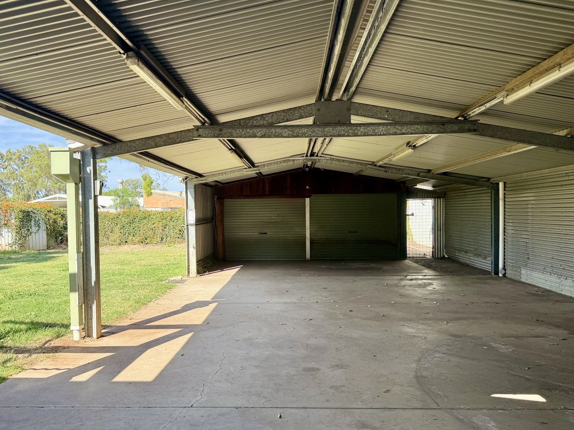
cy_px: 228
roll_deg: +0.8
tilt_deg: -2.0
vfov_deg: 53.0
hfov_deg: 67.3
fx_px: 431
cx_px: 271
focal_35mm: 26
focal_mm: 6.76
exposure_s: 1/707
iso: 80
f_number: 1.78
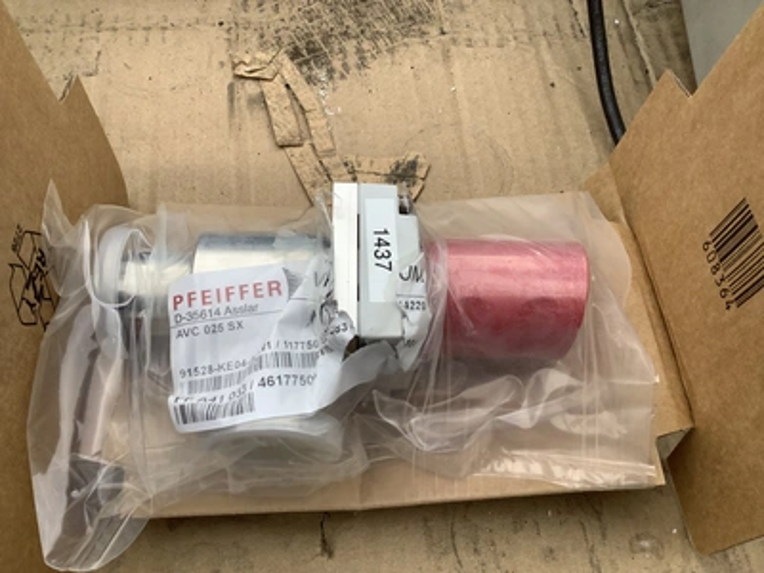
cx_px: 382
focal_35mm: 31
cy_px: 286
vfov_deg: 45.4
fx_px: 684
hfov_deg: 58.4
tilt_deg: -60.8
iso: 25
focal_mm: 3.3
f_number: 2.4
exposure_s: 1/326
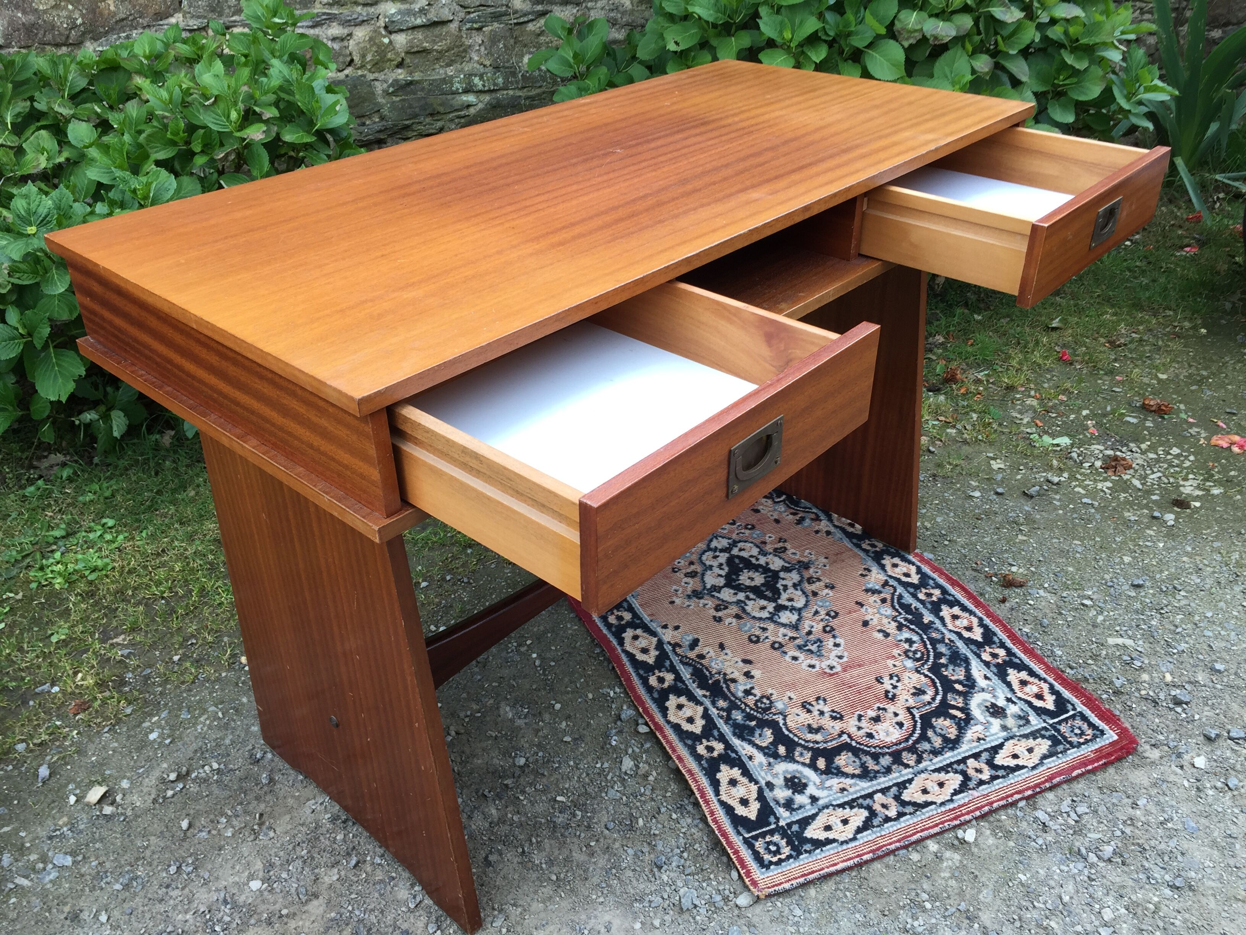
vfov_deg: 48.2
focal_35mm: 29
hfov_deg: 61.7
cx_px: 623
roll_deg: +0.8
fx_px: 1044
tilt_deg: -30.6
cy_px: 468
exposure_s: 1/100
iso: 32
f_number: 2.2
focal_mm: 4.15
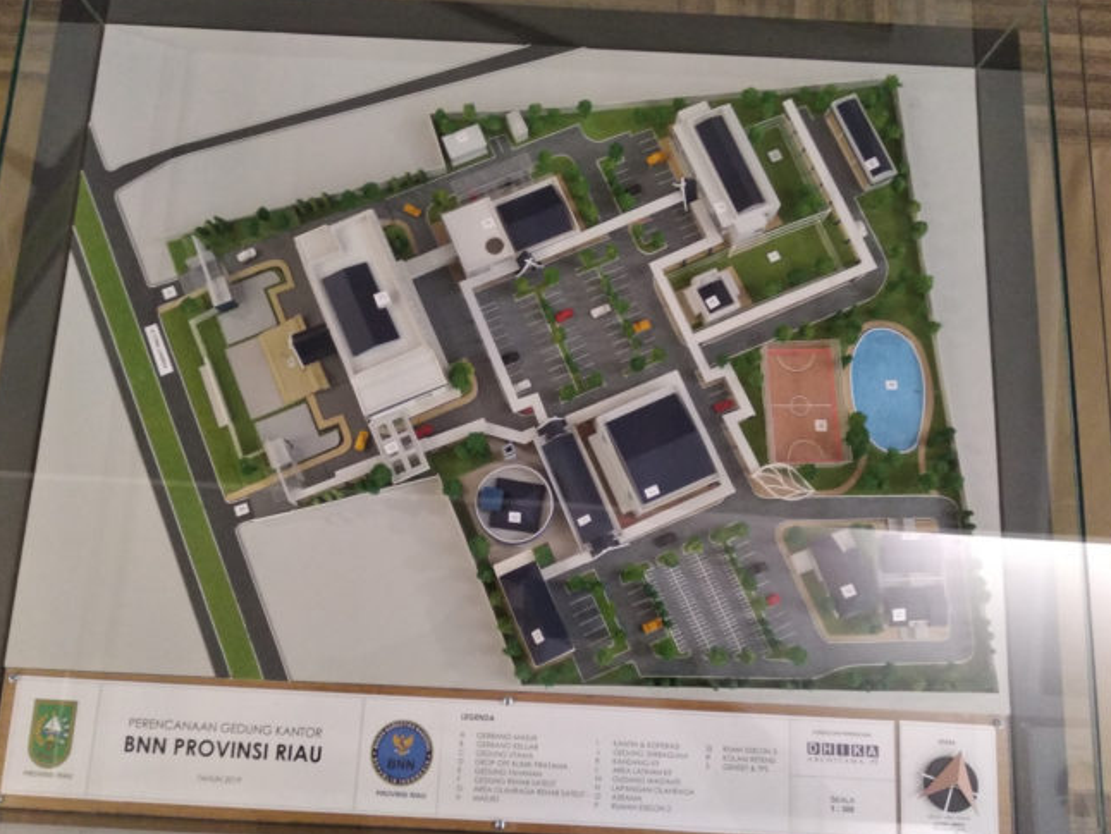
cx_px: 552
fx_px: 899
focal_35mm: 28
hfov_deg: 63.4
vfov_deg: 49.8
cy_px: 413
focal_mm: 3.81
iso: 1250
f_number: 2.2
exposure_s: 1/25
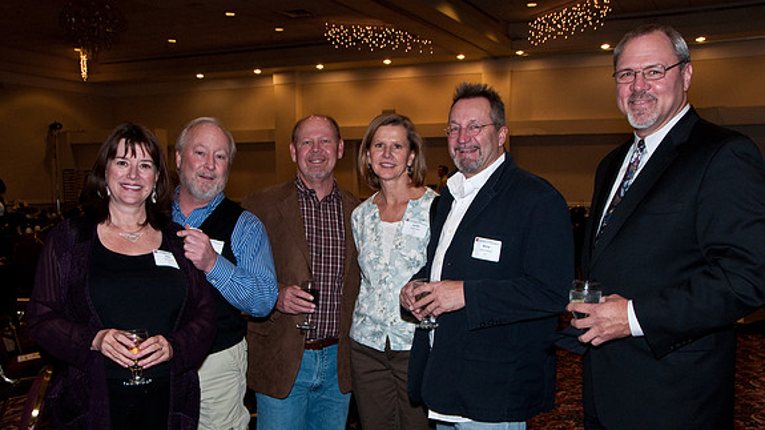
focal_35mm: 38
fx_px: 771
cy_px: 223
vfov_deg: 31.2
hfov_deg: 52.8
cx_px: 384
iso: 640
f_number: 6.3
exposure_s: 1/60
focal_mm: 24
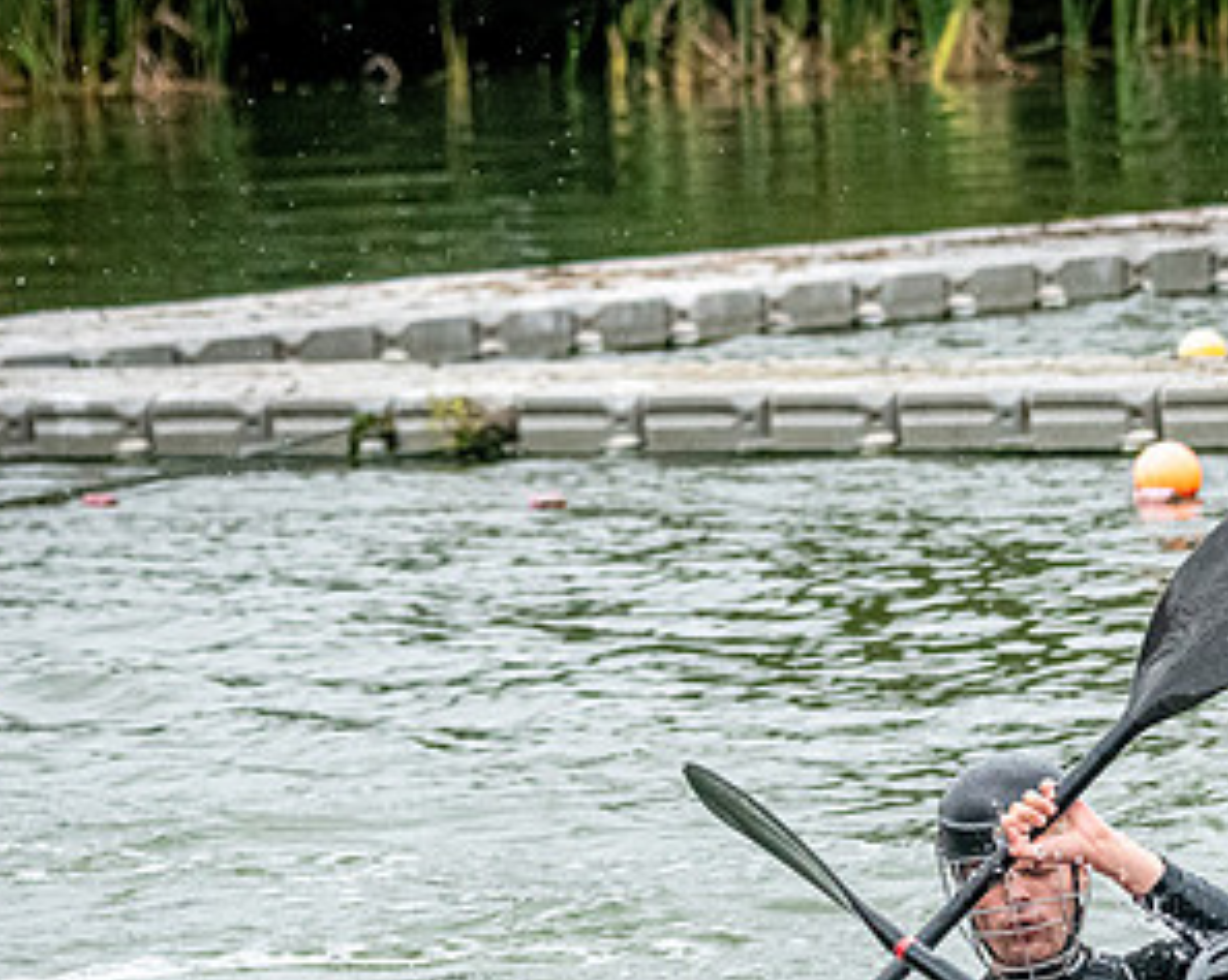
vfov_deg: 3.4
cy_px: 1167
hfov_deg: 4.2
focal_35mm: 460
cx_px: 1007
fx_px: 16702
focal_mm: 165
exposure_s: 1/2500
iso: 3200
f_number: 8
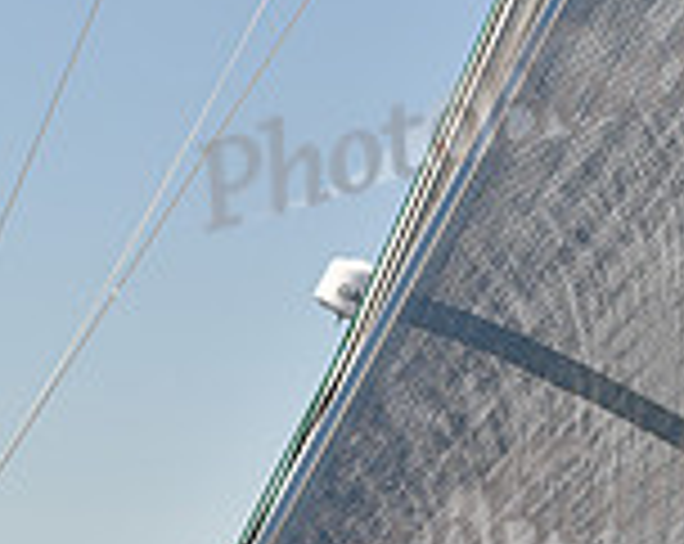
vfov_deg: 5.0
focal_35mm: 305
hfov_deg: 6.3
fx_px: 6162
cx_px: -32
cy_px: 825
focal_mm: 85
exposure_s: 1/1250
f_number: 4
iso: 250
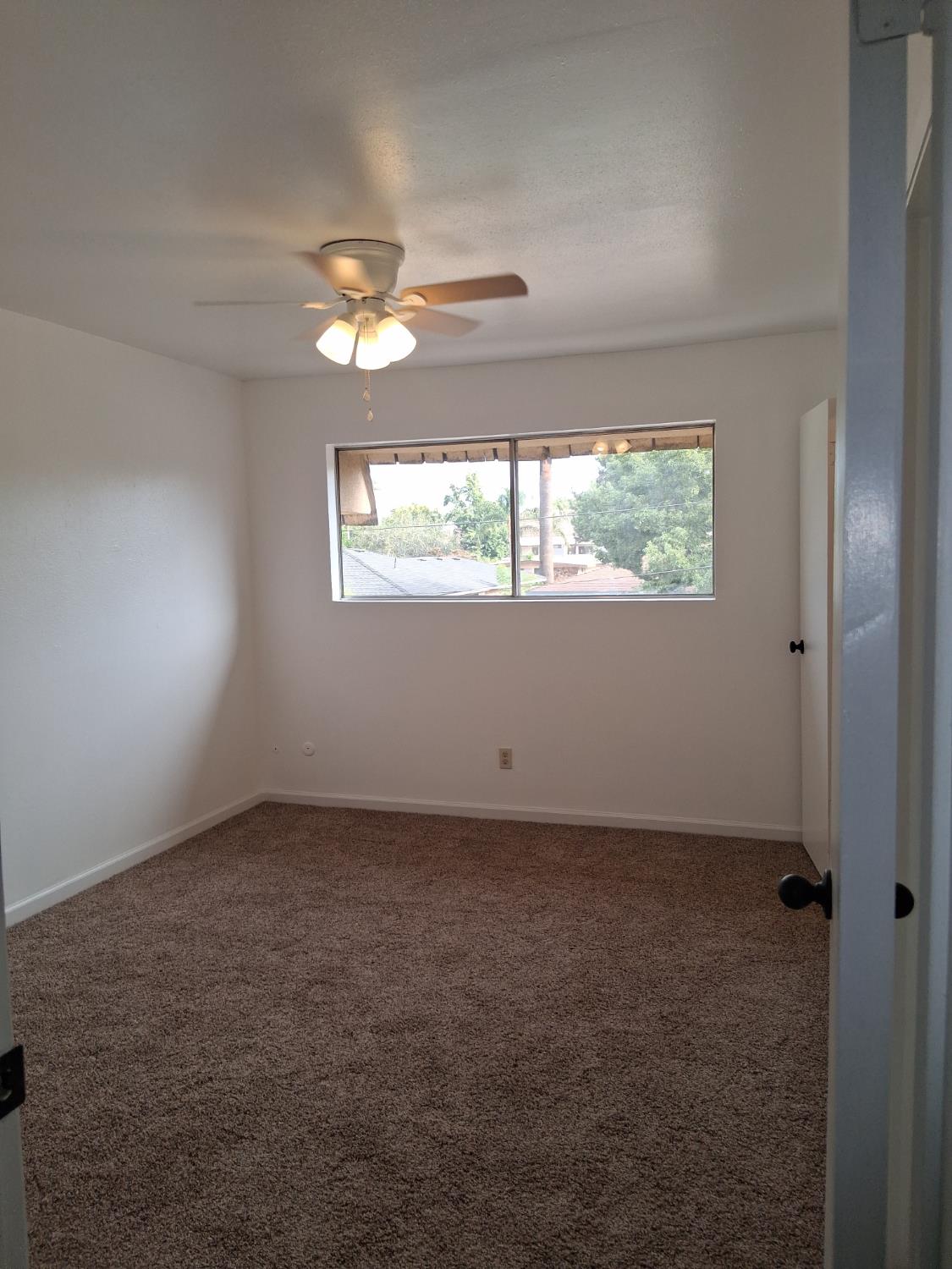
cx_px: 476
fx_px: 953
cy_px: 634
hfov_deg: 53.1
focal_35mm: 26
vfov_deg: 67.3
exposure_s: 1/120
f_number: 1.8
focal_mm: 3.98
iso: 25
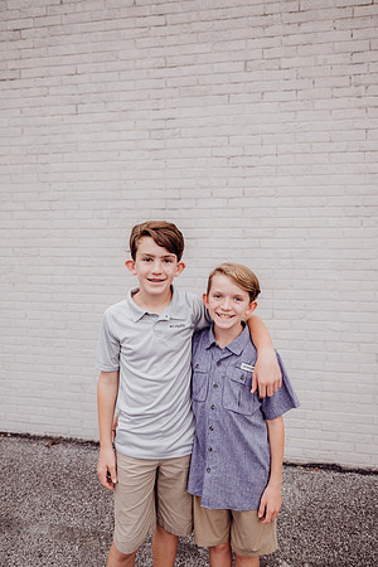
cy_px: 284
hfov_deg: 53.1
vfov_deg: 73.7
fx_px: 378
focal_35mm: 24
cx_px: 189
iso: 200
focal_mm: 24
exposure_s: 1/200
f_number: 2.5
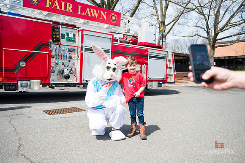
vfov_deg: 44.9
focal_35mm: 29
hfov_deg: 63.7
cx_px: 122
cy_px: 82
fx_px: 197
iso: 200
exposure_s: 1/2500
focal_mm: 29
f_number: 4
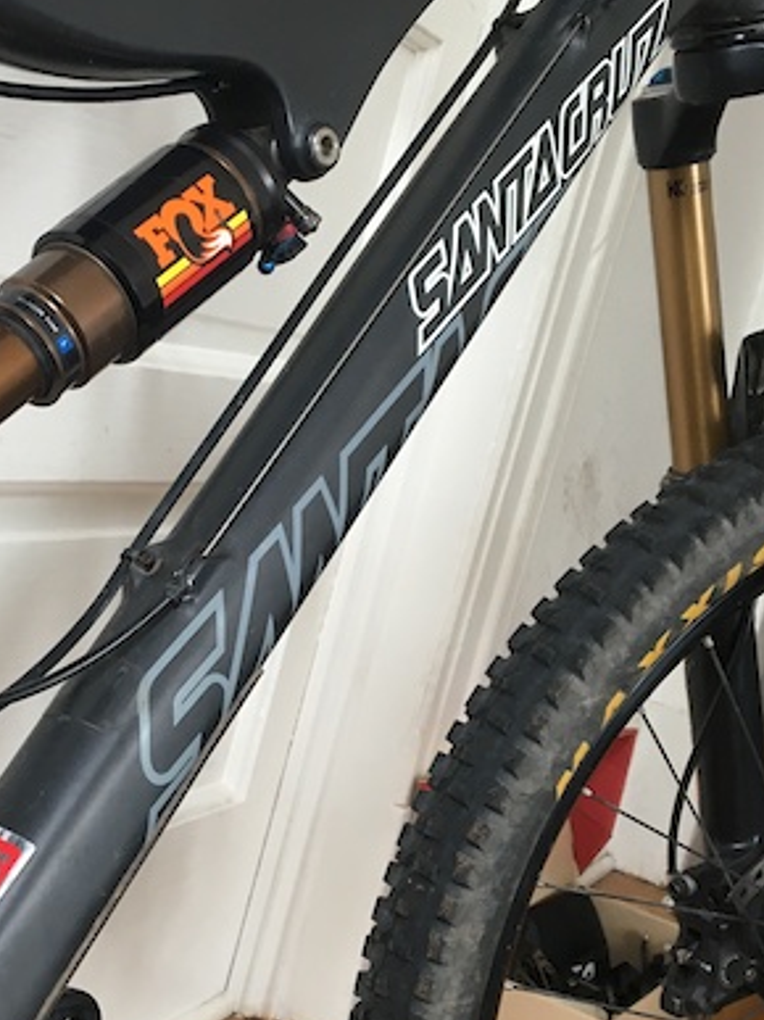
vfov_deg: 32.1
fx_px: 1767
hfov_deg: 24.2
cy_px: 590
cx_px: 232
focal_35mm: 60
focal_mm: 4.15
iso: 50
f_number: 2.2
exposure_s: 1/30
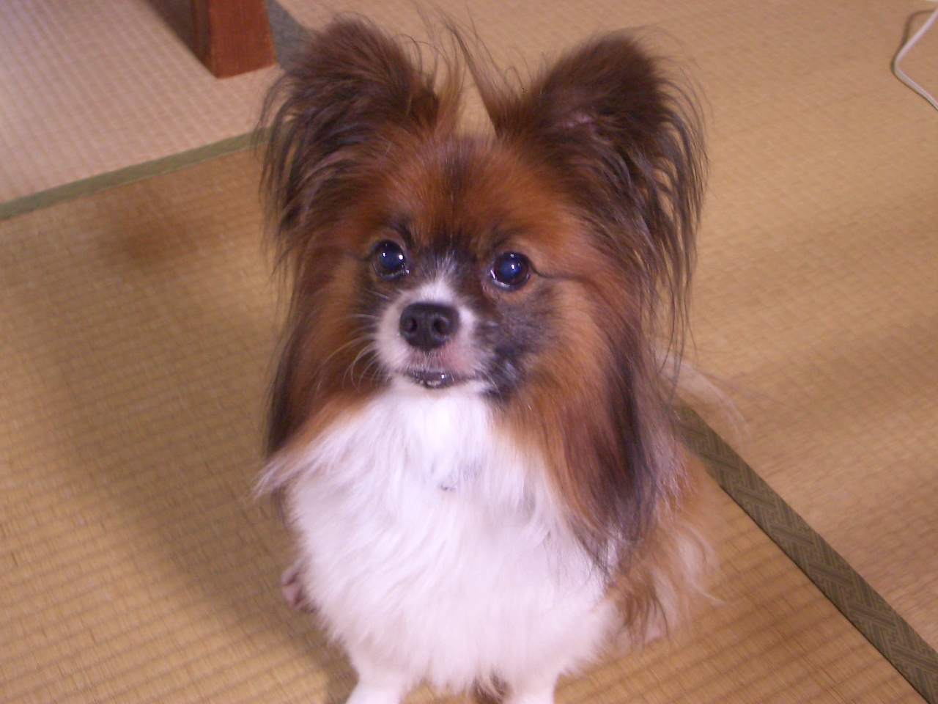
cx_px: 469
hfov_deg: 38.9
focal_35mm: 49
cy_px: 352
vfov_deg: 29.7
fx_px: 1328
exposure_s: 1/8
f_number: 3.1
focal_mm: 8.2
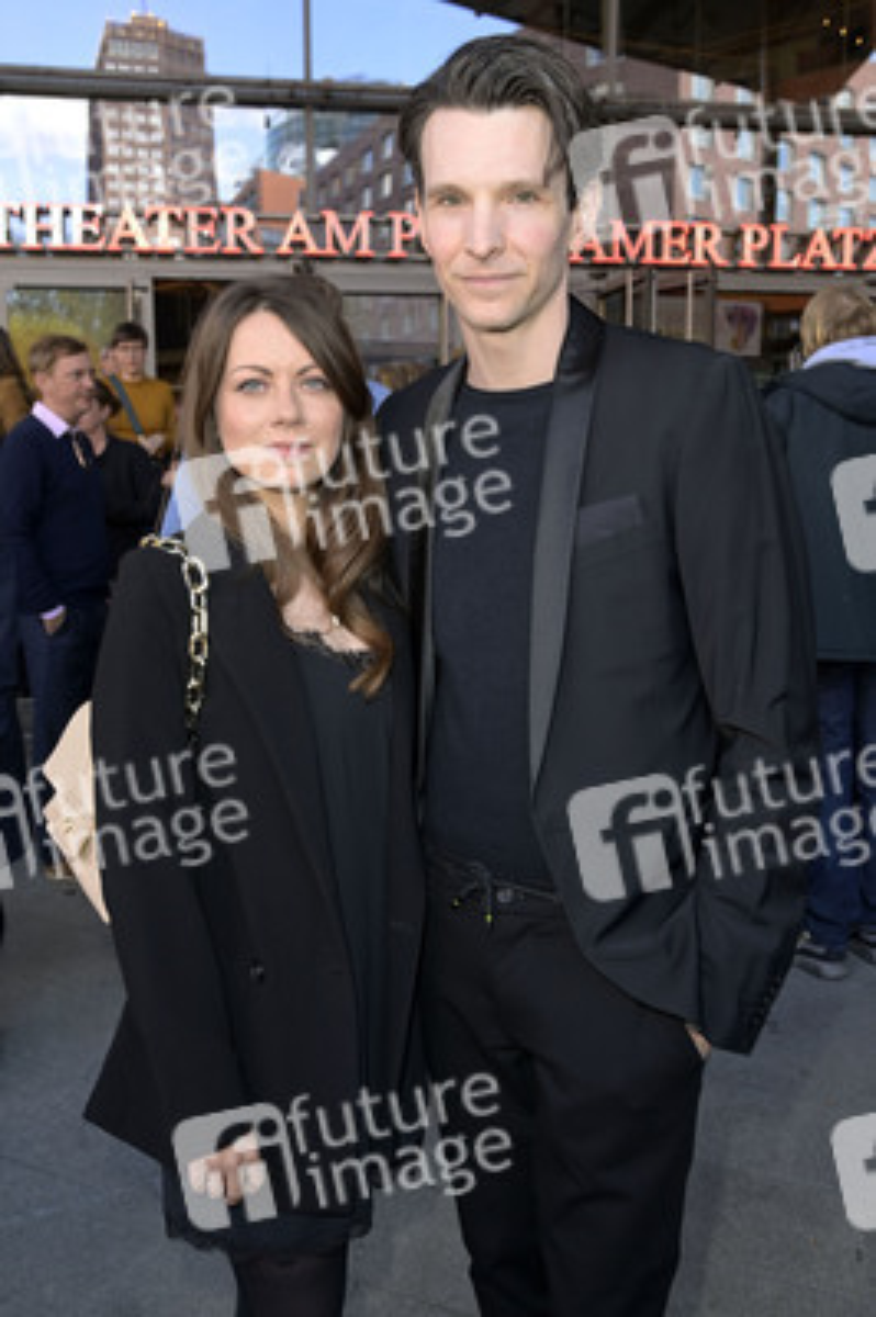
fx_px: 1170
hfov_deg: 41.0
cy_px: 658
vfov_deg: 58.8
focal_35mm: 32
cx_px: 438
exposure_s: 1/80
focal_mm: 32
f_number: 5.6
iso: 500
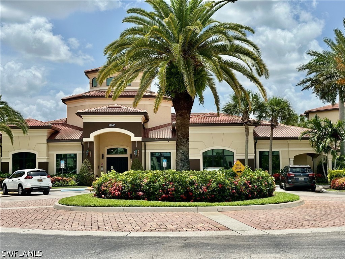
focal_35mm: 48
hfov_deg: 39.7
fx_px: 478
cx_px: 172
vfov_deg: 30.3
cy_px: 130
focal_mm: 6.86
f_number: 1.78
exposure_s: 1/5000
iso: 64
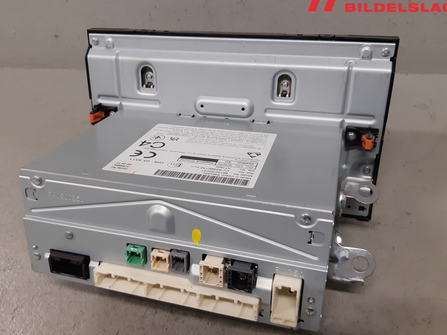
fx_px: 426
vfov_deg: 42.9
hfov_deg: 55.2
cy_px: 178
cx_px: 194
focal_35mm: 33
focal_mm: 3.93
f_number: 1.7
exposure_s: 1/50
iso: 100
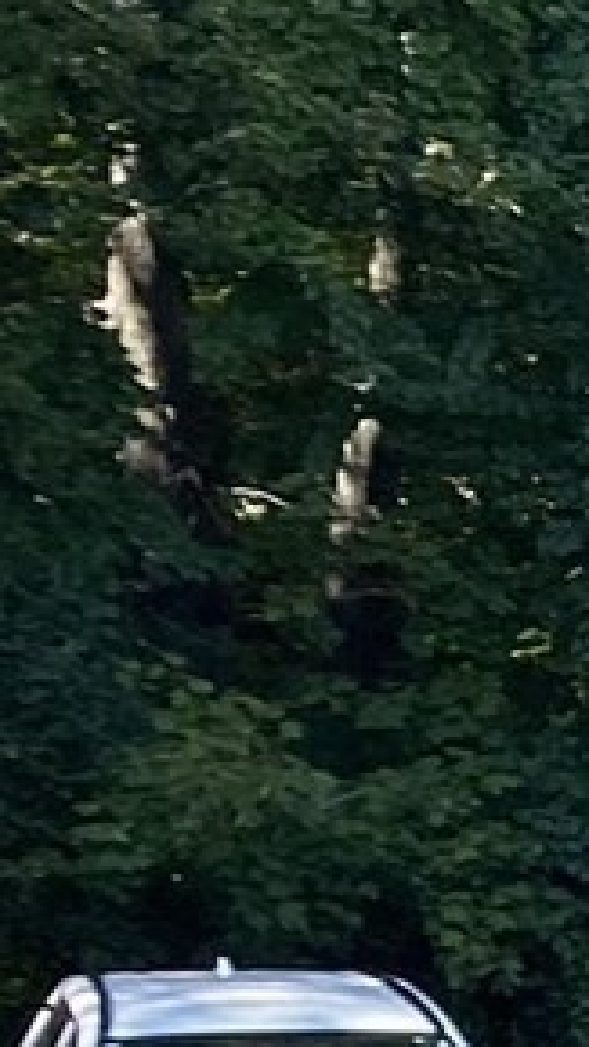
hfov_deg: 4.6
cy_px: 1628
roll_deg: -3.3
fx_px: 5556
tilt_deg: -15.5
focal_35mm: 200
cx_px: 3465
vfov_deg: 10.4
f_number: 1.8
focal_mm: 4.25
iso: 32
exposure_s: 1/529
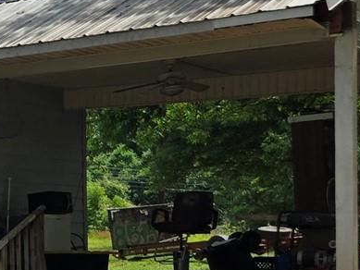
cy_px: 254
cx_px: -441
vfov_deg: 12.1
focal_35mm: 121
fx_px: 1259
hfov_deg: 13.2
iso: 50
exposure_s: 1/2921
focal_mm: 5.4
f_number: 1.8
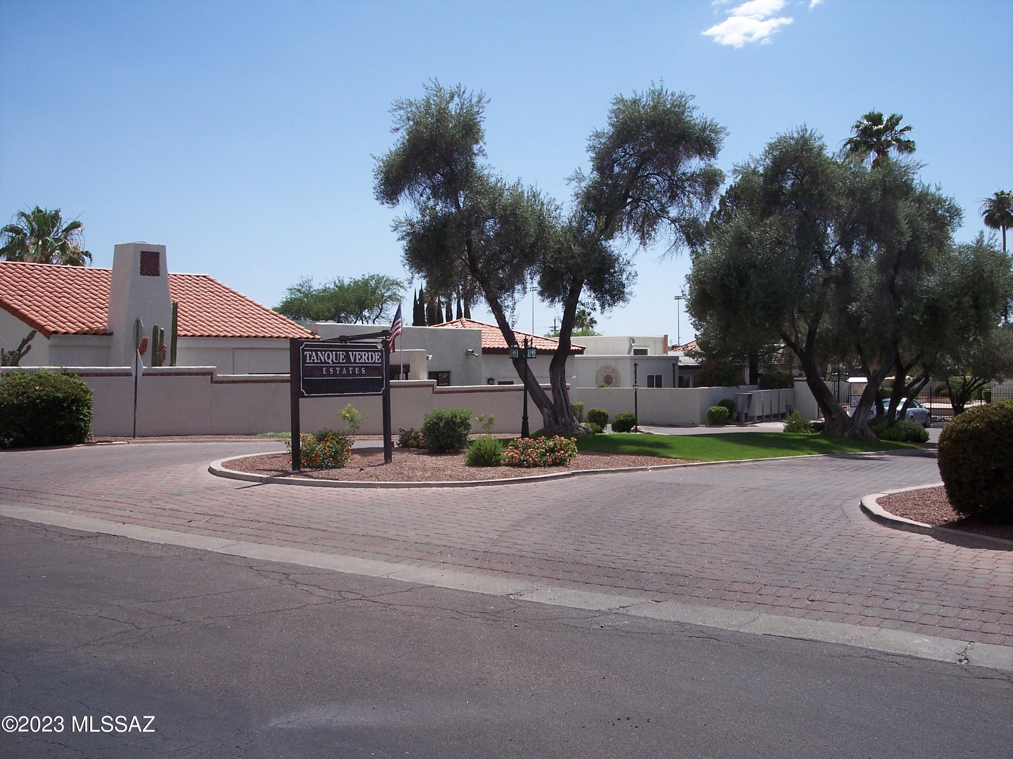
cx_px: 506
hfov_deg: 47.9
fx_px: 1141
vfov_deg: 36.8
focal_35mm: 39
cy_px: 380
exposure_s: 1/750
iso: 100
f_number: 5.6
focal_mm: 8
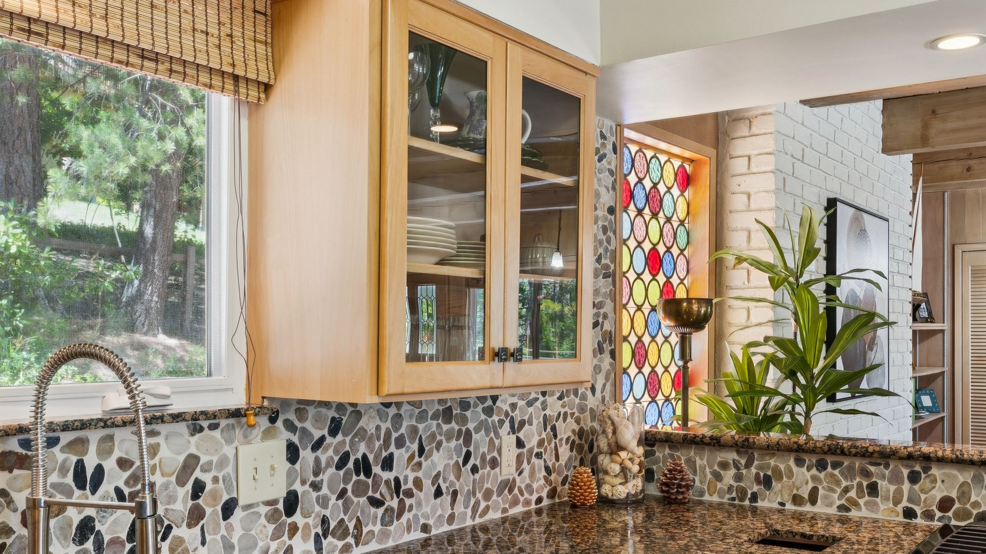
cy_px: 351
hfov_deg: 56.8
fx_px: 911
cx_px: 513
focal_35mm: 35
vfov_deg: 33.7
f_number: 13
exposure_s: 1
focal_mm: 16.4
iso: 100
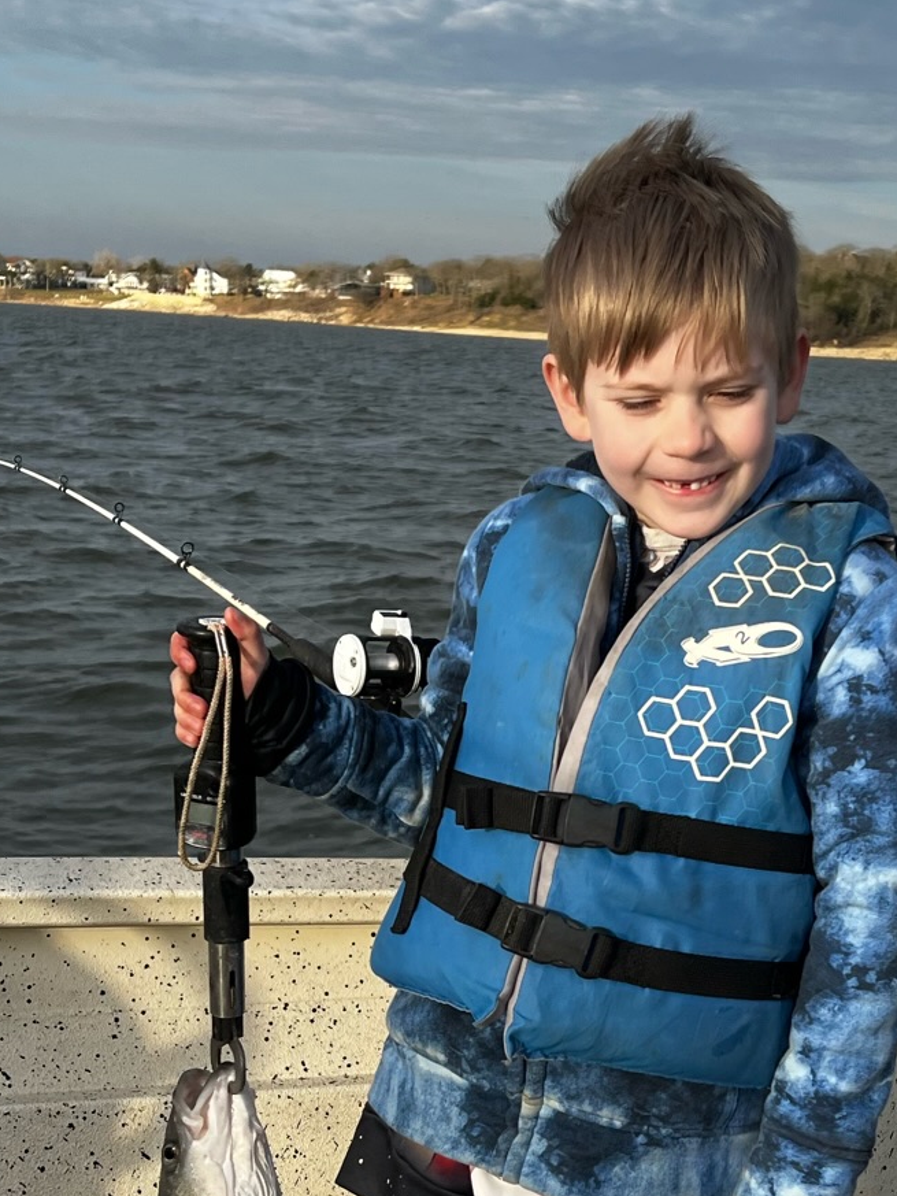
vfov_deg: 31.4
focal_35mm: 61
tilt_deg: -13.2
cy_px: 809
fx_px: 2107
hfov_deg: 23.9
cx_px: 638
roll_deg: -5.1
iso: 50
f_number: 1.5
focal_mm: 5.7
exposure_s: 1/2632
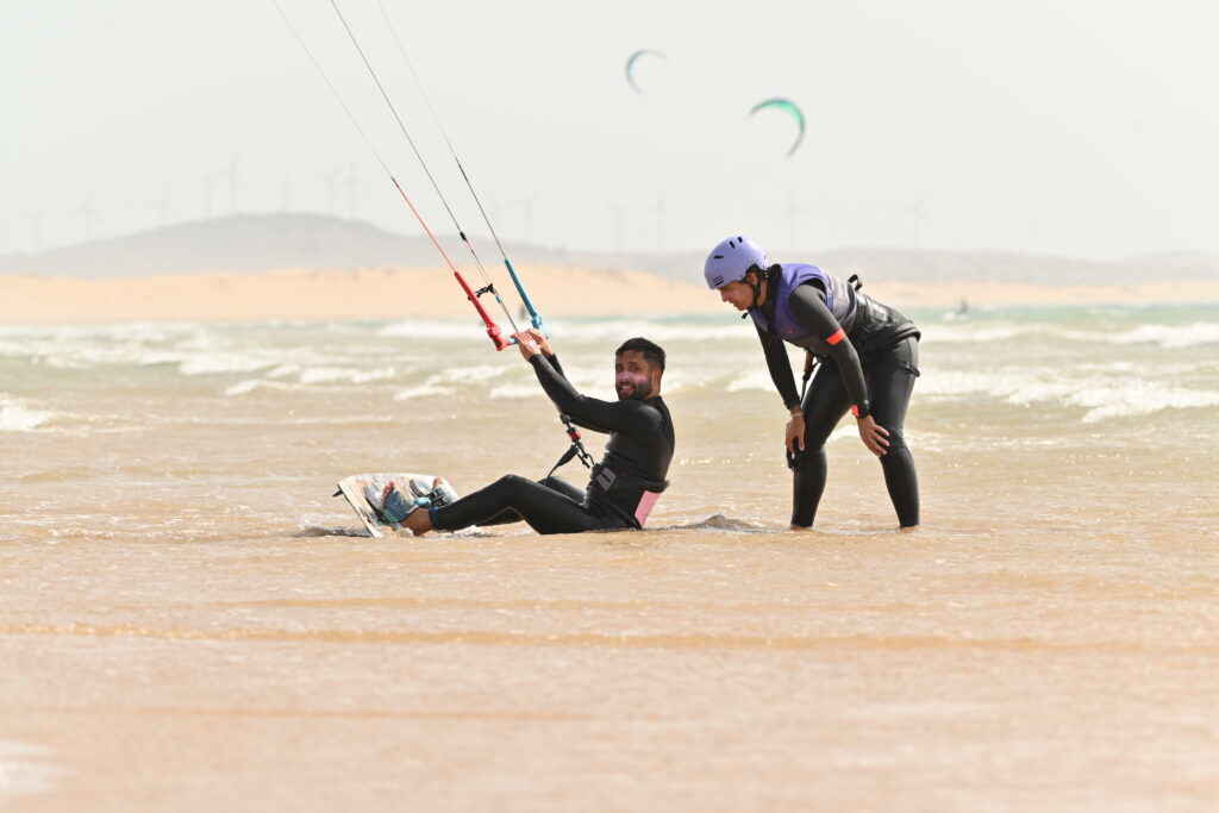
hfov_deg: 10.3
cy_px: 406
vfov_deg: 6.9
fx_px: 6773
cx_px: 610
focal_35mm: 200
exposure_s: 1/1000
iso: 200
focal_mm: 200
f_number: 5.6
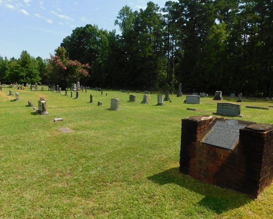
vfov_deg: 56.8
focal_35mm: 25
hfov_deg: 68.1
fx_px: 202
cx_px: 136
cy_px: 111
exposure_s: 1/400
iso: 125
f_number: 6
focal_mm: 4
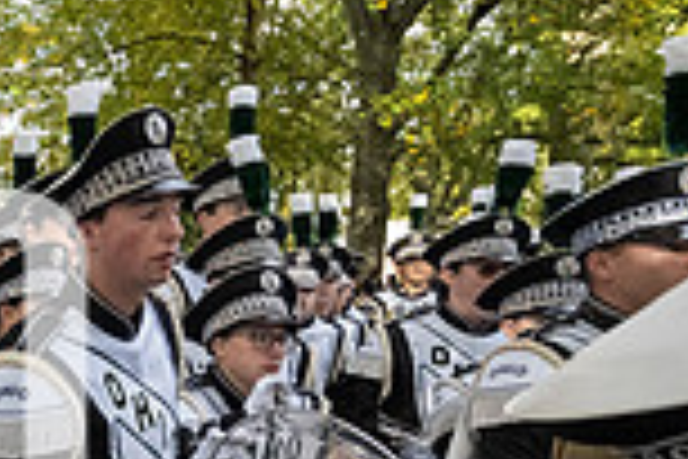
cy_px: 403
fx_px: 1013
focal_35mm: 53
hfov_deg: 28.9
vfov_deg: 24.8
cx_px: -252
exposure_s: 1/4000
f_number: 4
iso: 5000
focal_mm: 14
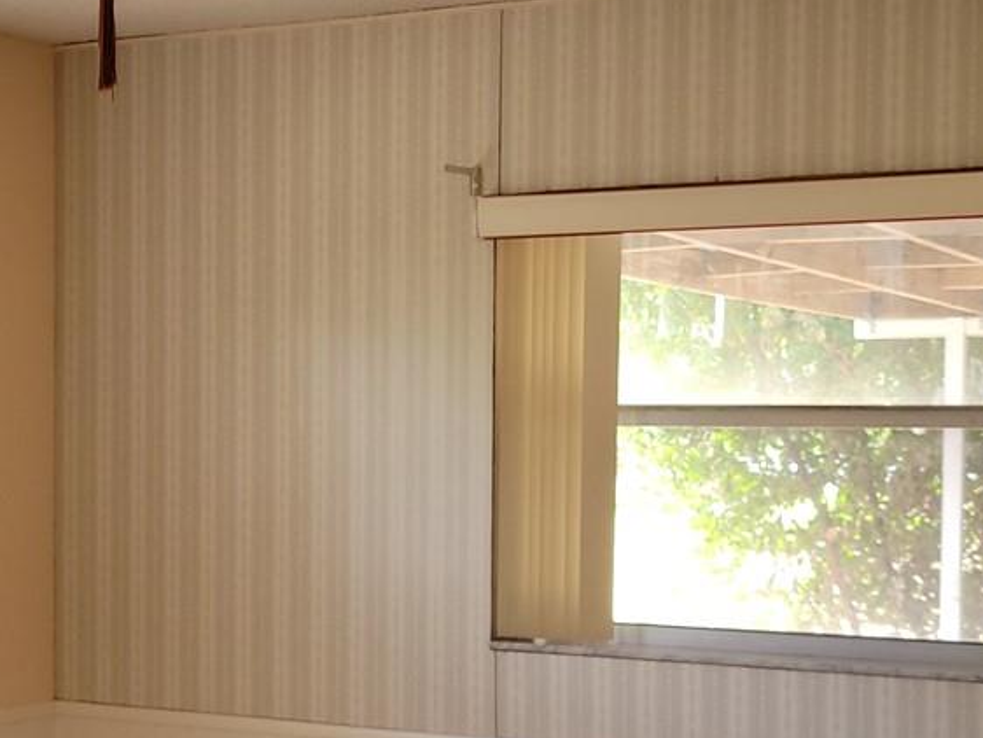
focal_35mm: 74
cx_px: 476
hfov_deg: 26.3
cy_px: 462
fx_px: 2102
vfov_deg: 19.9
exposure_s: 1/60
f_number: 1.8
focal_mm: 5.4
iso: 80
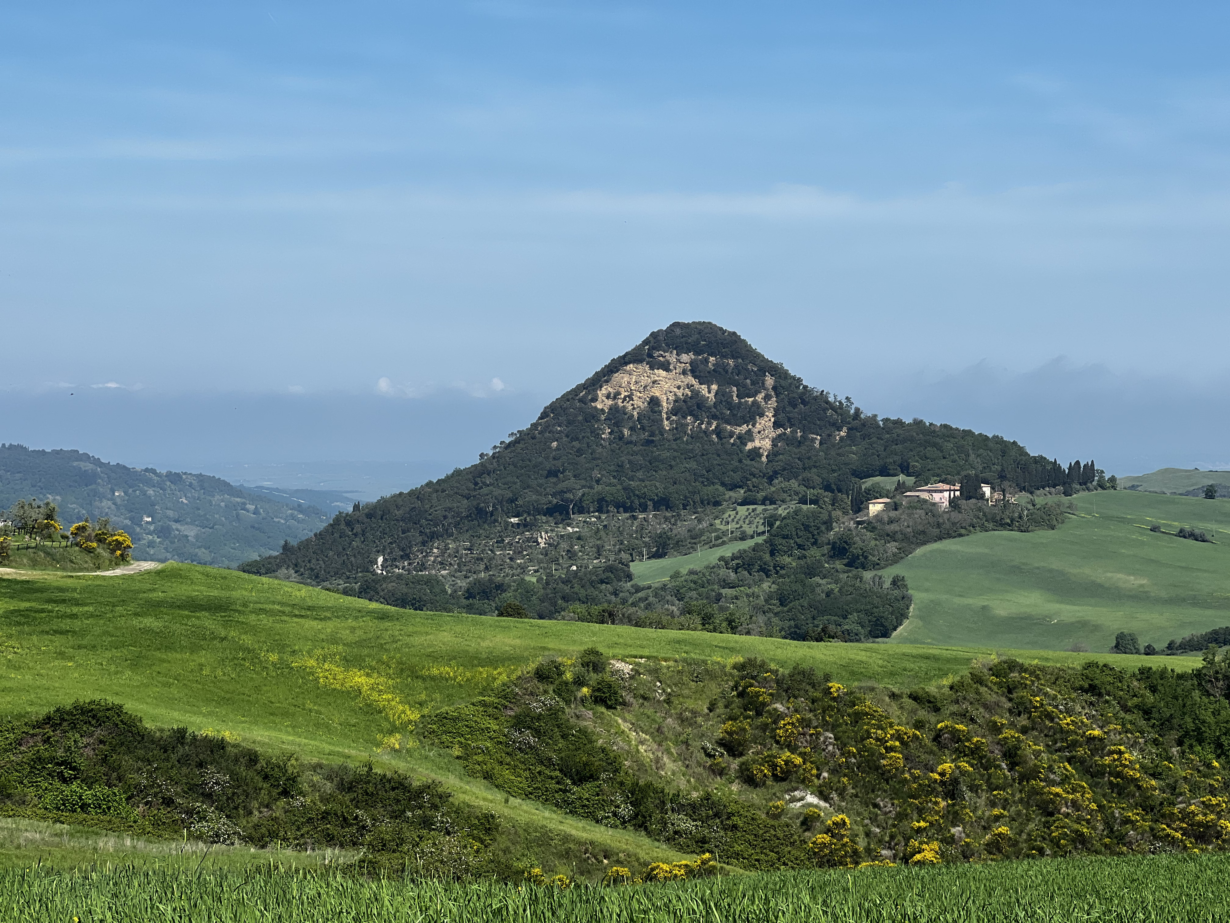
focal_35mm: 77
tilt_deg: -0.7
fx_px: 2736
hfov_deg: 25.3
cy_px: 462
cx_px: 615
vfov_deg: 19.1
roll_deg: +0.2
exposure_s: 1/943
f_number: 2.8
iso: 32
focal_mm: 9
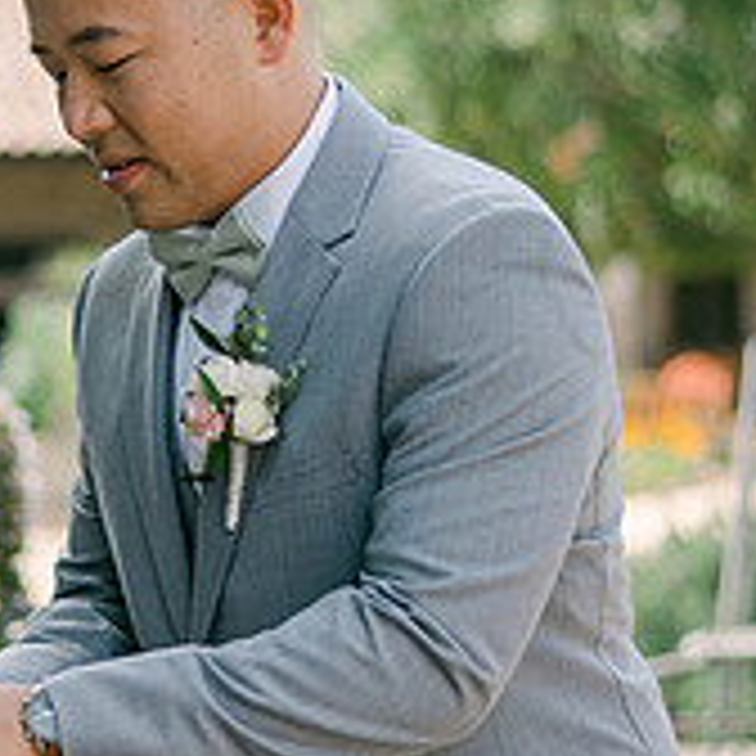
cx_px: 94
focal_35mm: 147
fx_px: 3632
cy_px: 270
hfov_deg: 11.8
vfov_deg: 11.9
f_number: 2
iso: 100
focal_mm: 50
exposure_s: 1/2000
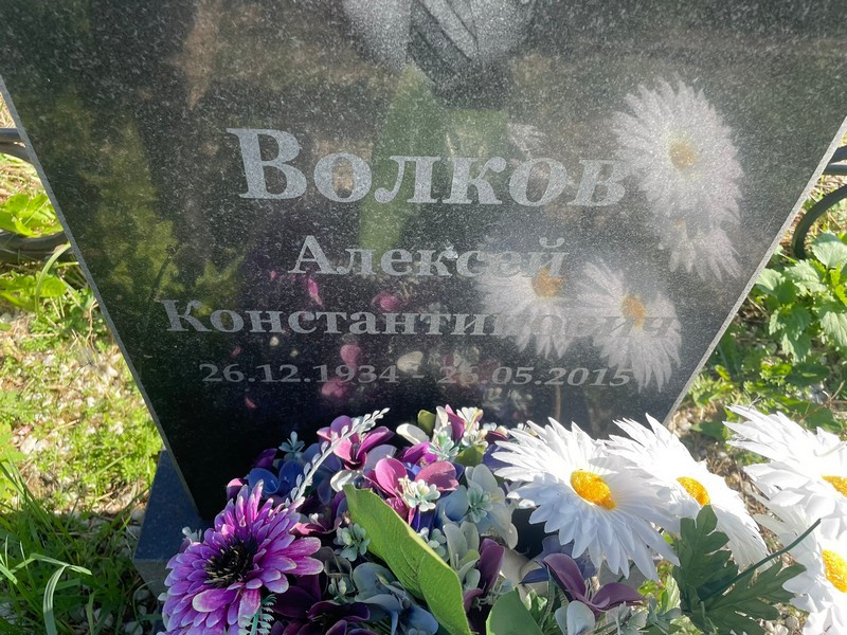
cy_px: 318
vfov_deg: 53.1
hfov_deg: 67.3
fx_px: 636
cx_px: 424
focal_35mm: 26
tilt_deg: -48.0
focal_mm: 4.2
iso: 32
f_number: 1.6
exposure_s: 1/754
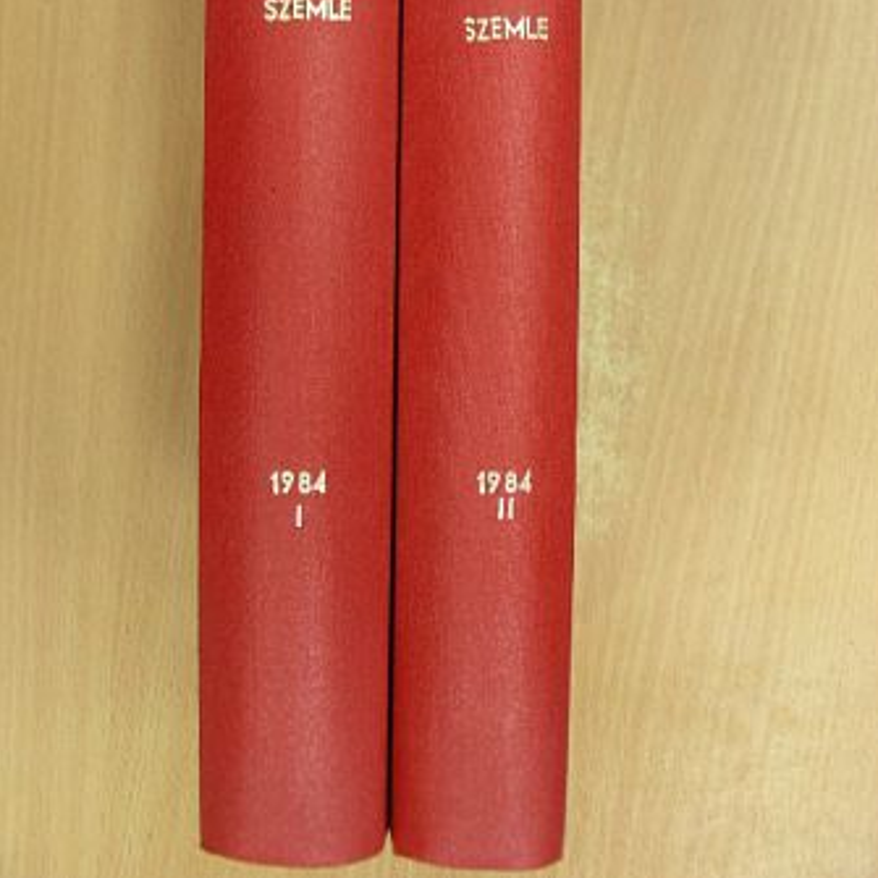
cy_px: 295
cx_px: 440
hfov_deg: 34.7
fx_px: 1406
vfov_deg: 34.4
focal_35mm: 49
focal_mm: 6.8
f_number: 3.5
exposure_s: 1/8.5
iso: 100
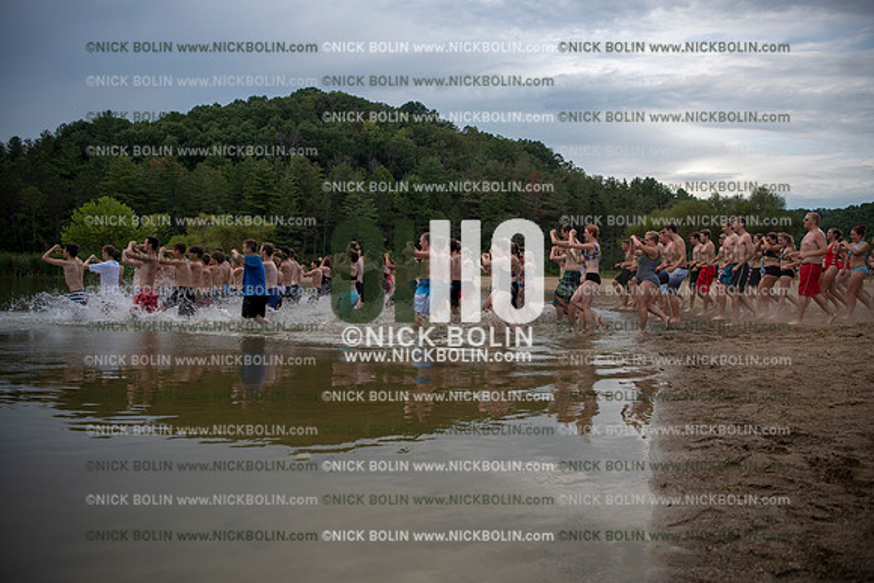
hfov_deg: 65.5
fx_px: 680
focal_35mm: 28
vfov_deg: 46.4
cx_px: 437
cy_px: 292
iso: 160
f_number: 3.2
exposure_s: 1/800
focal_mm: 28
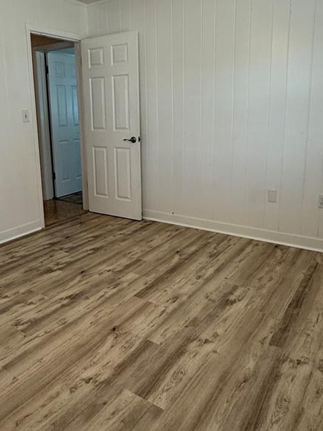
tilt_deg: -8.5
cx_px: 125
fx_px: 361
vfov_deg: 61.3
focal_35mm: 29
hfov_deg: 47.9
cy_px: 178
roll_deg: +1.0
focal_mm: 2.22
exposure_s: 1/120
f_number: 2.2
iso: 200
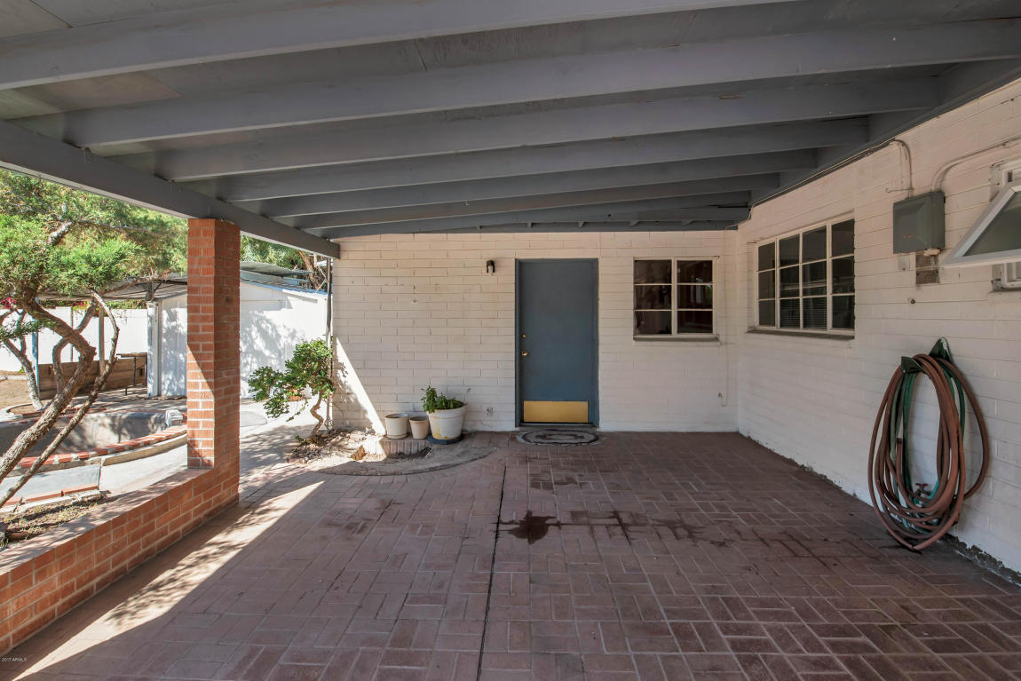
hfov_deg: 100.4
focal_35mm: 15
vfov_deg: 77.3
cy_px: 340
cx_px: 510
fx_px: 425
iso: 500
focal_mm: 15
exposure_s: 1/250
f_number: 8
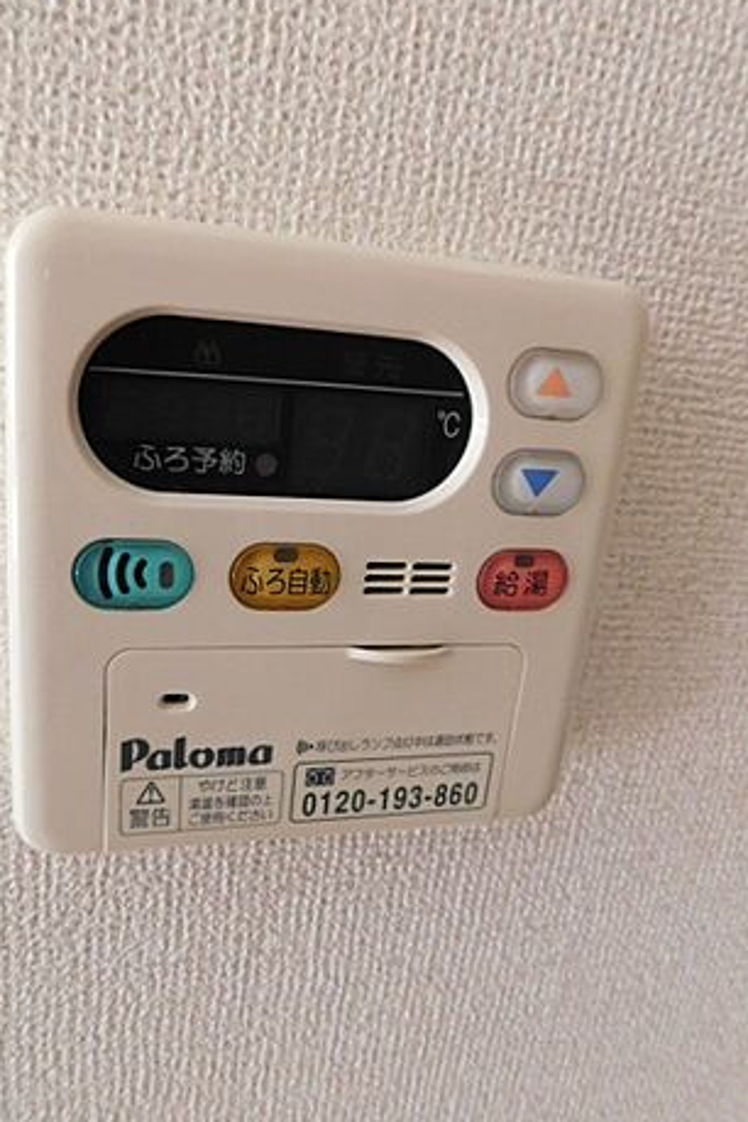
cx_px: 315
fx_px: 779
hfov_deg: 51.1
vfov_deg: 71.5
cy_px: 555
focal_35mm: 25
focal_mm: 4
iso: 320
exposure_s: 1/30
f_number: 3
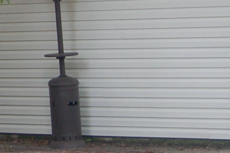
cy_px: -102
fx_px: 1444
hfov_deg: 8.7
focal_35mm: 226
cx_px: -190
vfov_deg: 6.0
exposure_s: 1/80
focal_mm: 30
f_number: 4.5
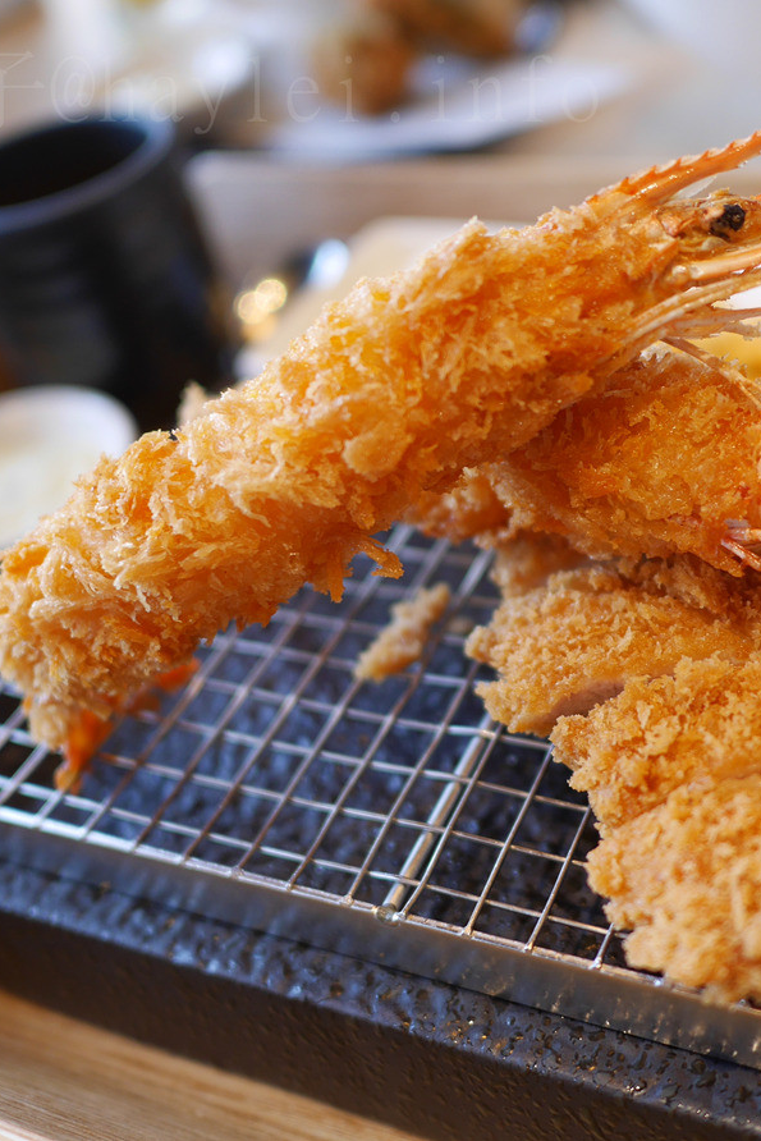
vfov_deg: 46.4
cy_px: 566
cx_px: 574
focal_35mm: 42
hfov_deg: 31.3
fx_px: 1331
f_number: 1.7
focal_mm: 15
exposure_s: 1/80
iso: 200
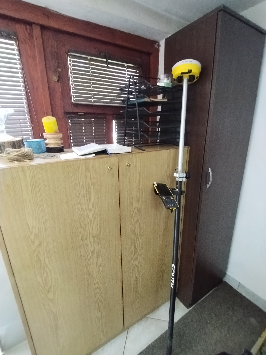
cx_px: 133
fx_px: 174
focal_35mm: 17
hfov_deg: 74.7
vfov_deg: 91.0
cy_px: 178
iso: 263
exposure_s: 1/24
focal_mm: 1.4
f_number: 2.2
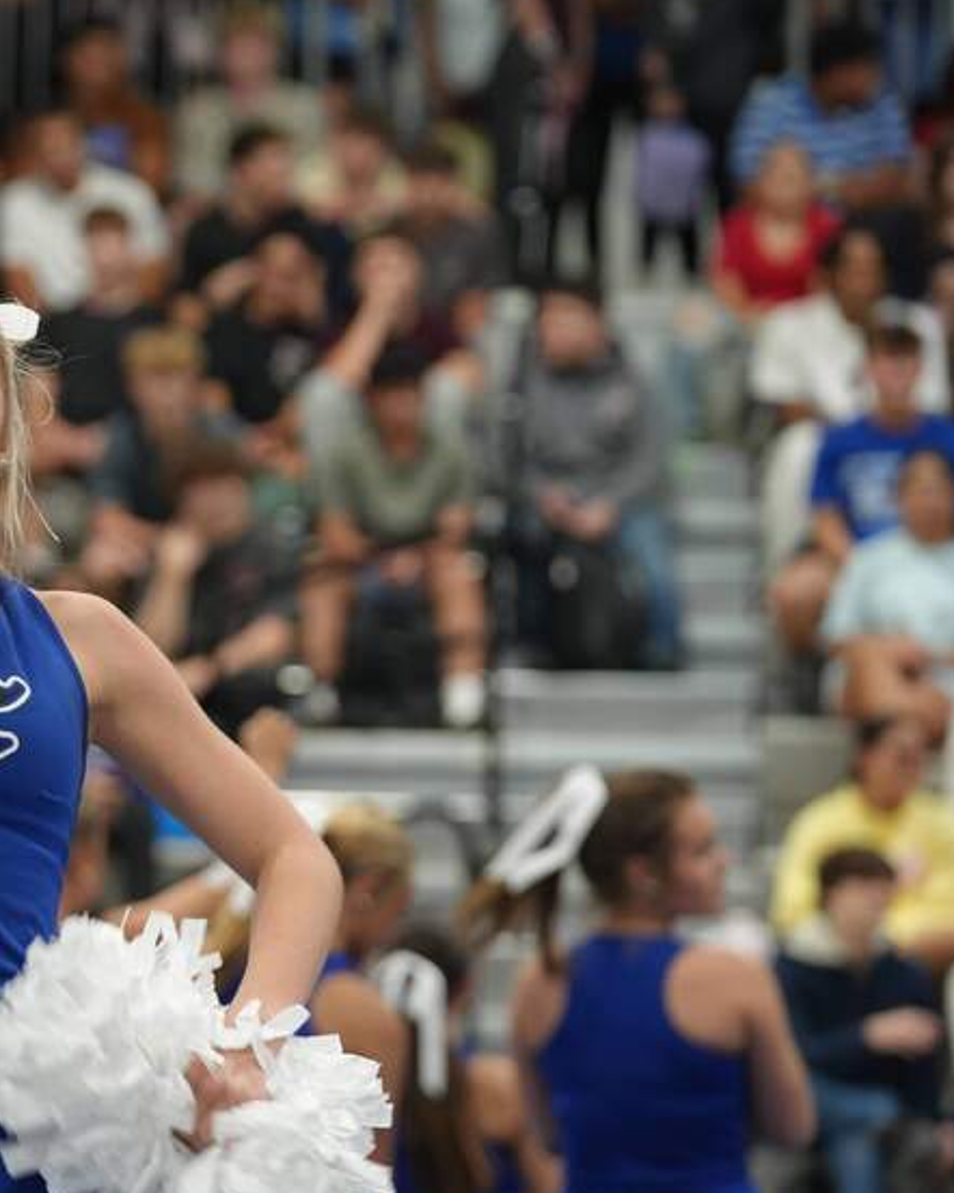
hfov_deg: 6.6
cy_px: 612
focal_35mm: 233
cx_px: -104
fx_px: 8228
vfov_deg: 8.3
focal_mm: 134
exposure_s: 1/160
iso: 1600
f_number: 4
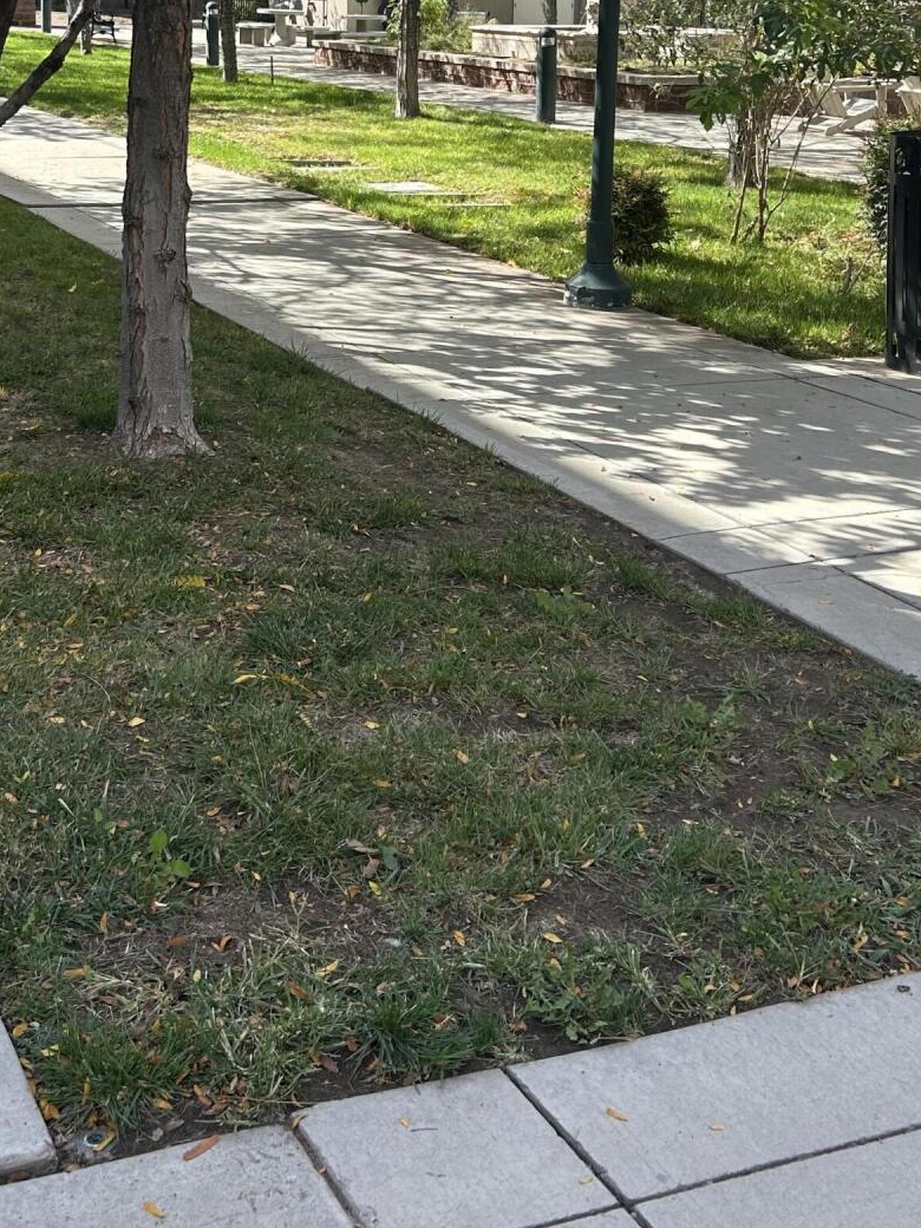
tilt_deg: -6.1
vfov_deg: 36.1
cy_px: 144
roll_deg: -0.3
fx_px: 1774
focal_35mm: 50
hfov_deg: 29.1
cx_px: 391
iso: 50
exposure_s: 1/1089
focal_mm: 5.7
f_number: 1.5
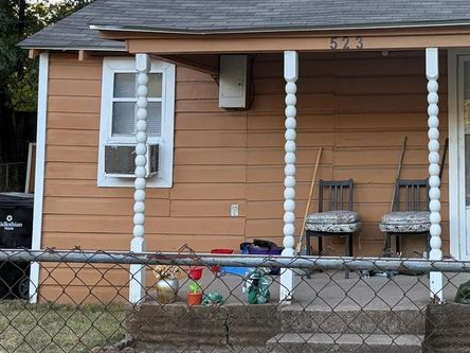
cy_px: 118
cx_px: 409
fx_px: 815
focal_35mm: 60
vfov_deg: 24.3
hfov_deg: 30.9
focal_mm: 5.96
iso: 50
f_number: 1.6
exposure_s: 1/232
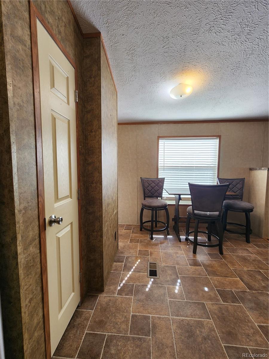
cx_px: 134
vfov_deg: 106.2
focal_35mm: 13
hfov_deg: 89.9
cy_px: 180
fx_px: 135
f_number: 2.2
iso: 64
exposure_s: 1/60
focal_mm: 2.2
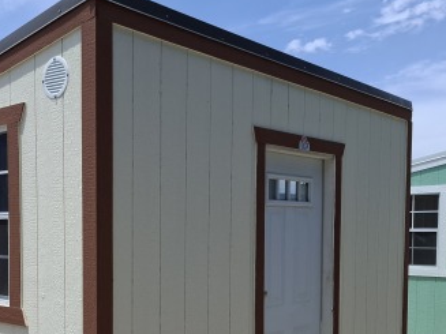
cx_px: 86
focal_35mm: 45
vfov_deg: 31.4
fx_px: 580
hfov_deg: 40.3
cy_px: 264
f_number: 1.8
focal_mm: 5.54
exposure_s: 1/1420
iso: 50
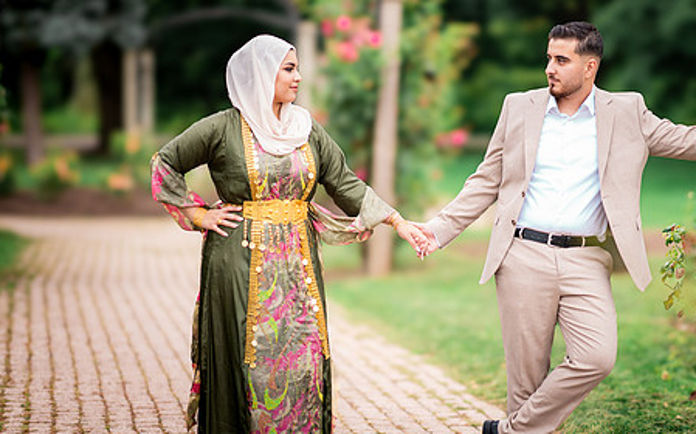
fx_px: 2445
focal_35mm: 129
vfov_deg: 10.1
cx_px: 450
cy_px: 221
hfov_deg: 16.2
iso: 100
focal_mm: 85
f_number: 1.4
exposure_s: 1/1600
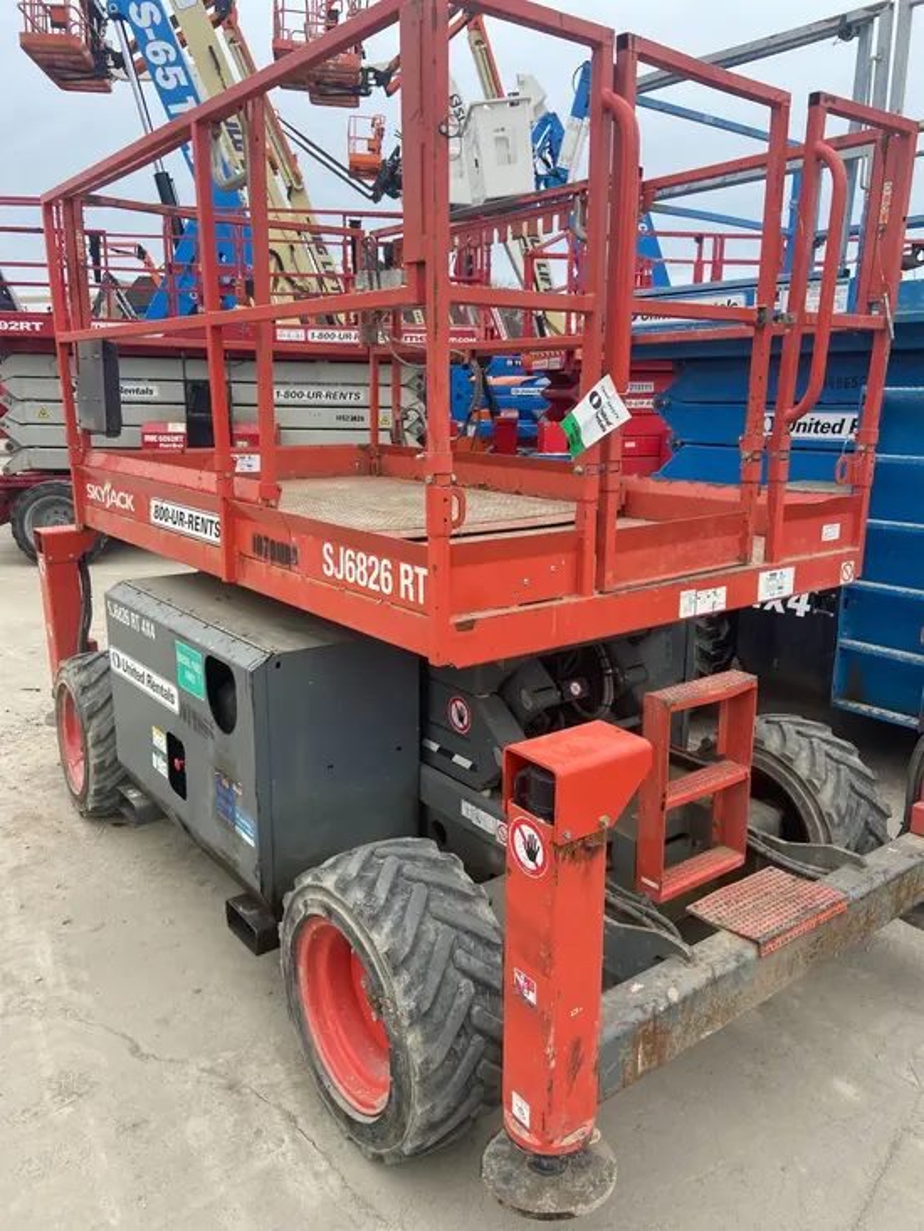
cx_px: 462
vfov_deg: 67.3
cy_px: 616
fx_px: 925
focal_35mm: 26
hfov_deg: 53.1
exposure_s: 1/738
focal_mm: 4.25
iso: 32
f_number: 1.8
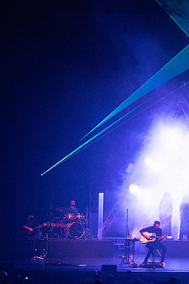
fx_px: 953
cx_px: 203
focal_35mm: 121
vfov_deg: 16.9
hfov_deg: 11.2
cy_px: 122
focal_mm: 70
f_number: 5.6
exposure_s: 1/250
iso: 6400
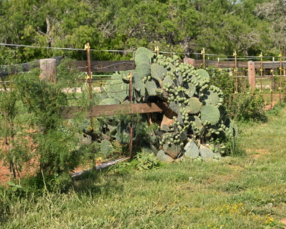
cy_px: 92
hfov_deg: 18.1
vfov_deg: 14.5
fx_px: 897
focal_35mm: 106
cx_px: 184
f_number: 5.6
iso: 6400
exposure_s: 1/32000
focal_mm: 70
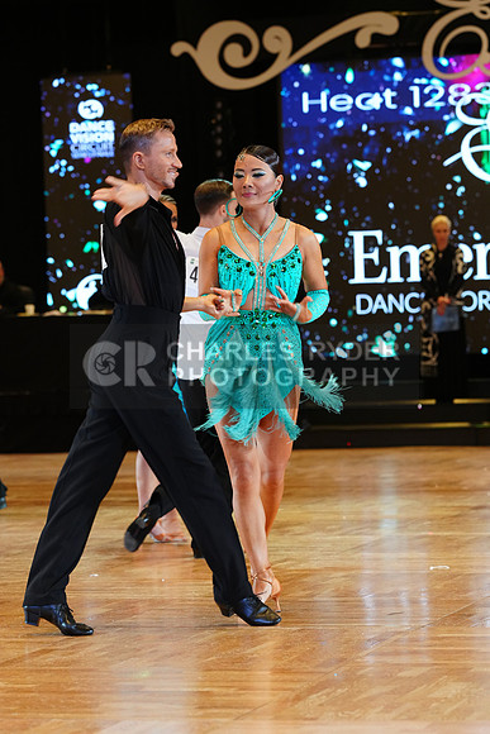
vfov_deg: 15.6
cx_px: 245
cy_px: 367
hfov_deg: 10.5
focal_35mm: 131
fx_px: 2673
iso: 2500
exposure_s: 1/200
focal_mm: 131
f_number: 5
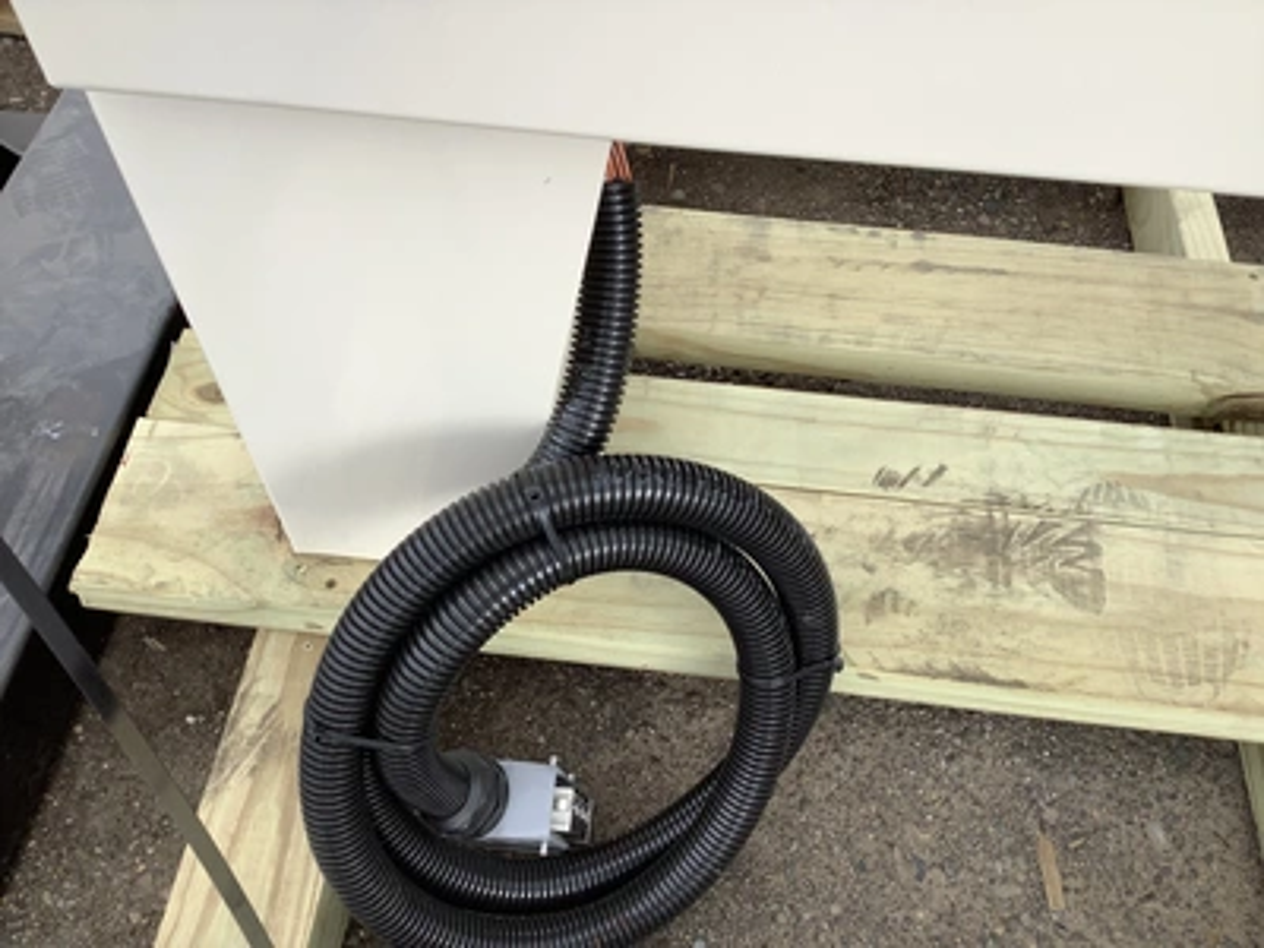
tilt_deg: -55.3
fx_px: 1132
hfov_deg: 58.4
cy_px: 474
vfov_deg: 45.4
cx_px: 632
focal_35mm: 31
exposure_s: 1/403
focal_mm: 3.3
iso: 25
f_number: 2.4
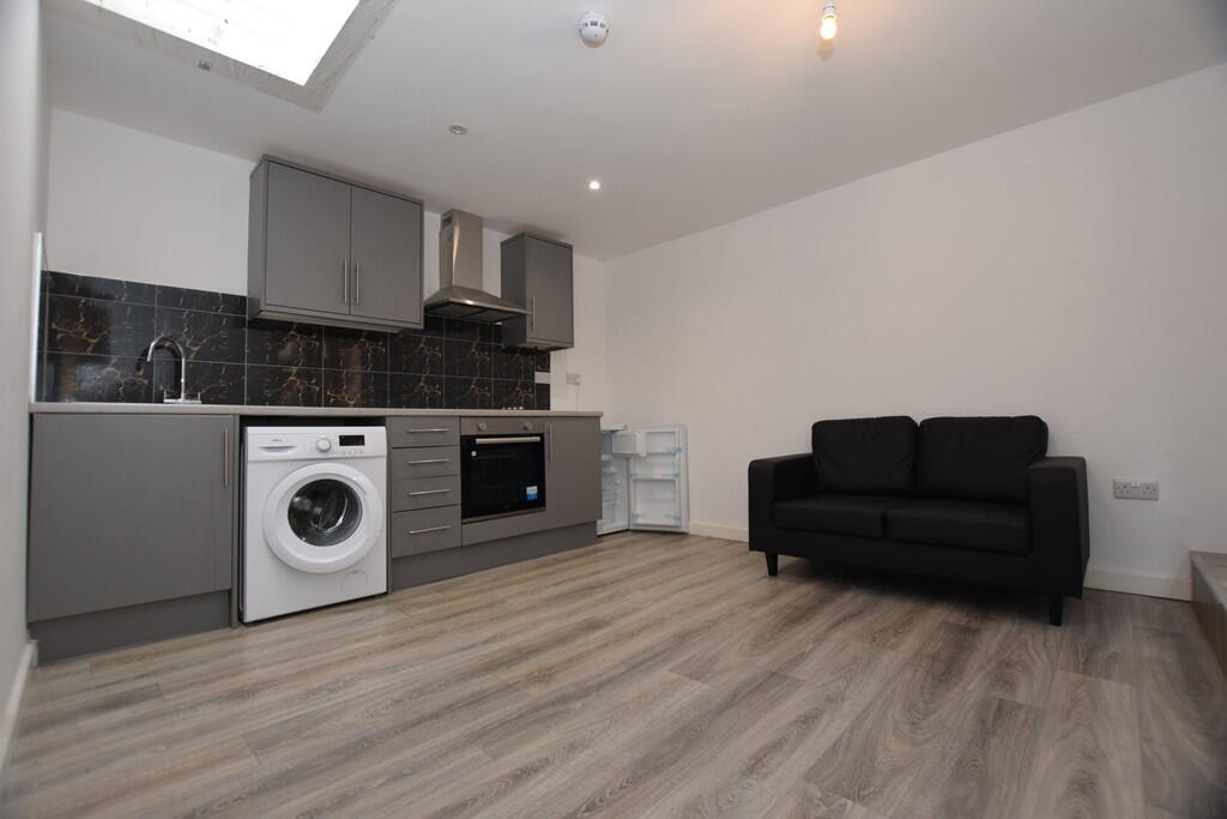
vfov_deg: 77.3
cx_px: 614
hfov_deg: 100.4
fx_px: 511
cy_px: 410
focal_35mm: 15
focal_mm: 10
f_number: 5
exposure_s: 1/100
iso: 800
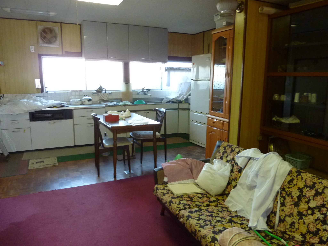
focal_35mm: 25
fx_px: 237
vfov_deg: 54.9
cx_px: 164
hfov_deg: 69.4
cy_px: 123
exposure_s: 1/30
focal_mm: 4.1
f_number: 3.3
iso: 320
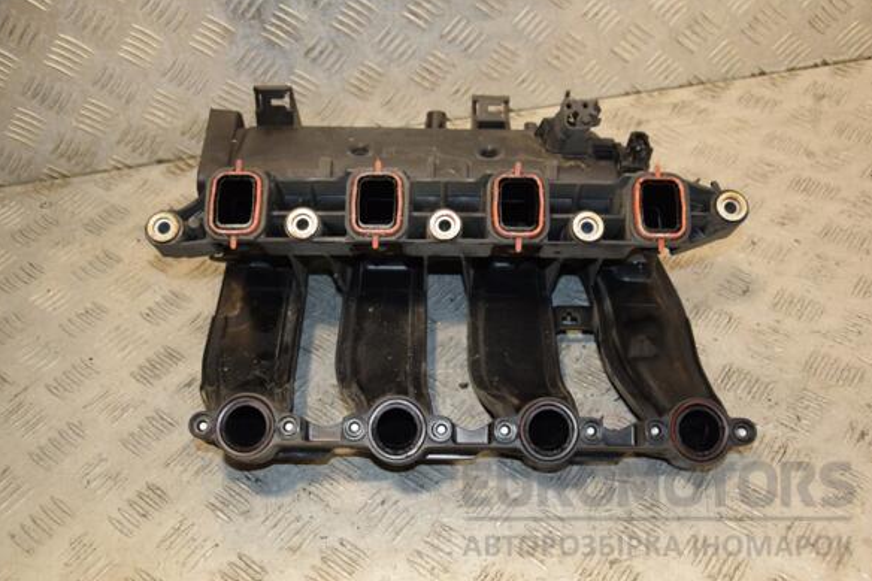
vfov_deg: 34.6
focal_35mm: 39
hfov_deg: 50.1
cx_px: 435
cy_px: 285
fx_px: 933
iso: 800
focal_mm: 25
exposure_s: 1/200
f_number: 5
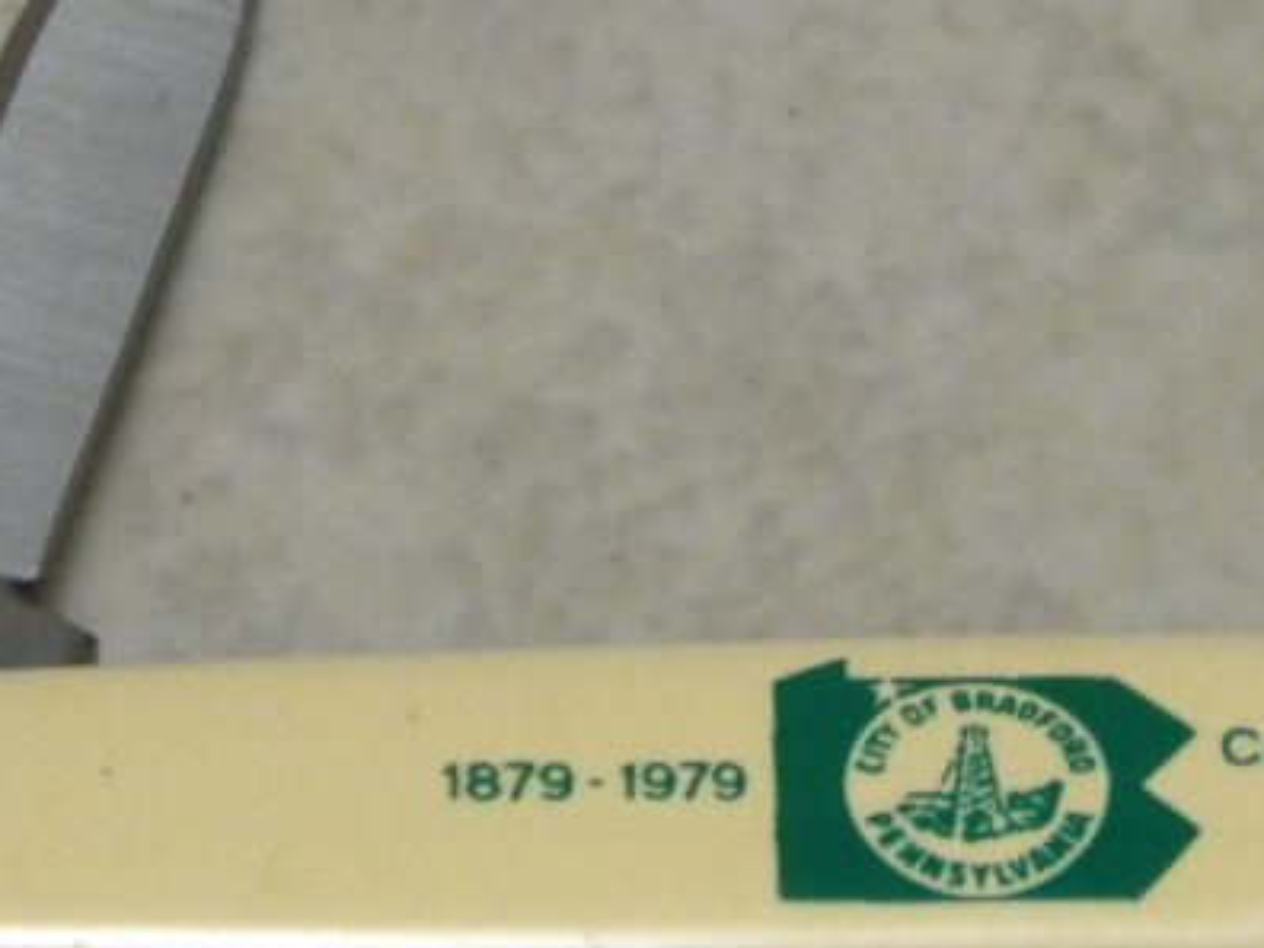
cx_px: 980
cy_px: 329
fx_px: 13657
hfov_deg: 5.3
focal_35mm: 374
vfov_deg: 4.0
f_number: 5
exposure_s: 1/30
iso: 400
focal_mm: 26.8
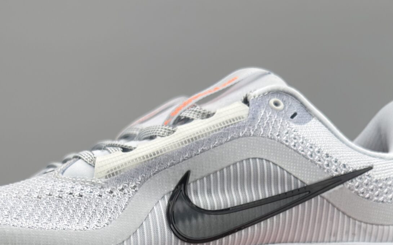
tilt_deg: -5.6
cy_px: 339
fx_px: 932
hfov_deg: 23.8
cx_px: 167
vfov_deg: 14.3
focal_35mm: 87
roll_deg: +0.2
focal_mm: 6.76
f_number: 1.78
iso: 100
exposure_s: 1/687
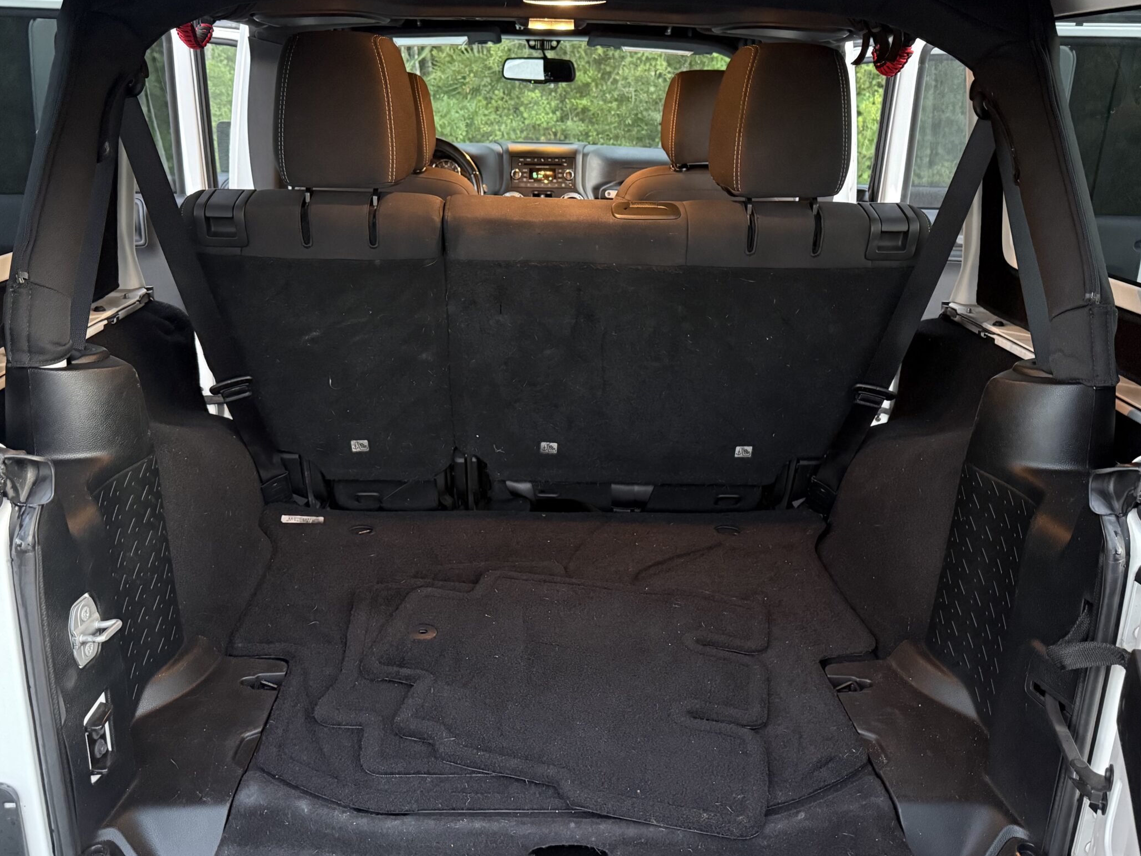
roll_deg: -1.5
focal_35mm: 30
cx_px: 560
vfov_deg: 46.8
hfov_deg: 60.0
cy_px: 414
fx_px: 989
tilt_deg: -17.9
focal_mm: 6.76
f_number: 1.78
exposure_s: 1/30
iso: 1250
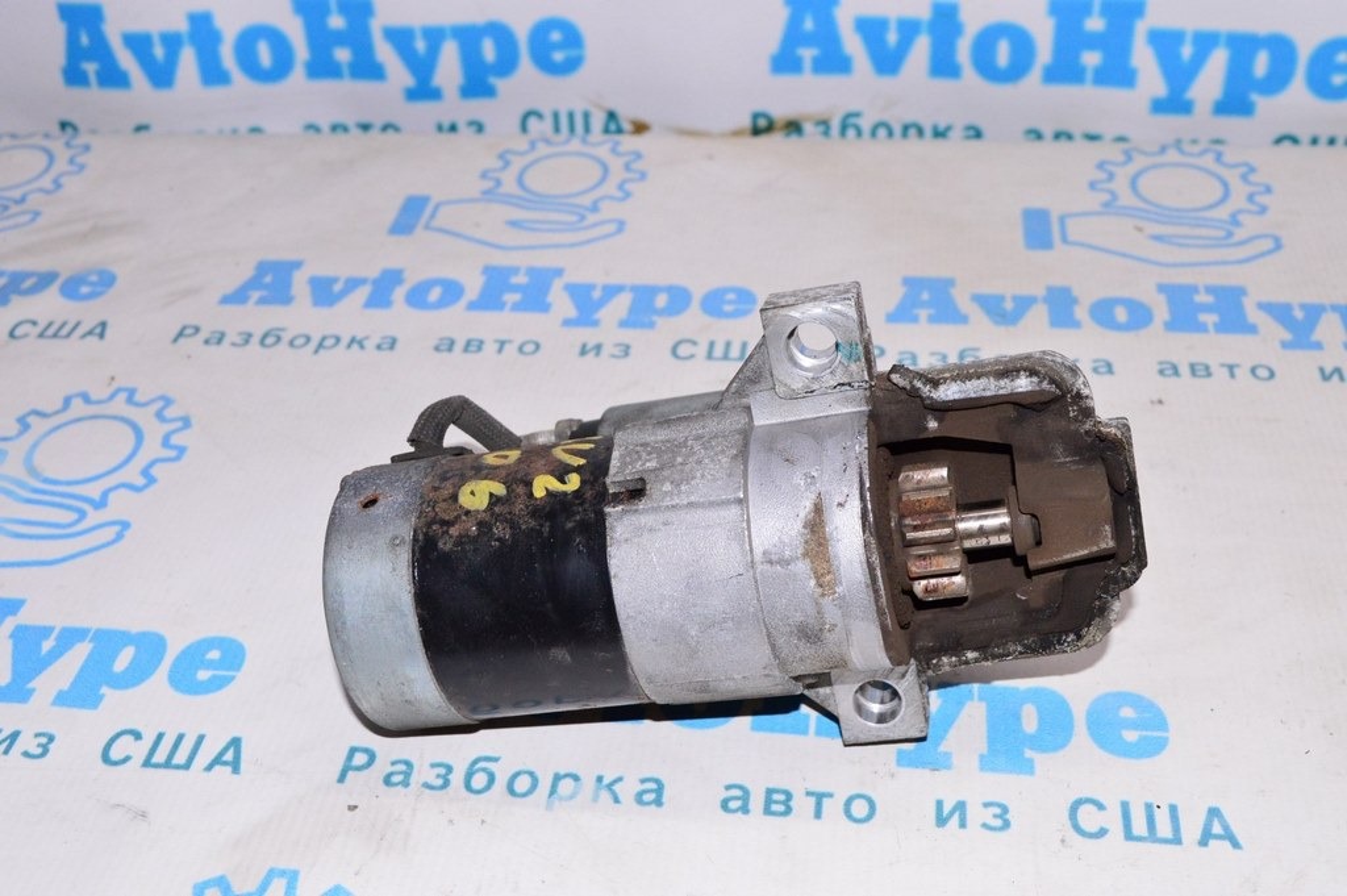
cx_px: 674
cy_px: 448
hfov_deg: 46.4
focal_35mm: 42
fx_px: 1570
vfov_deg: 31.8
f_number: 8
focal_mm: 28
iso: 1600
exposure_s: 1/200
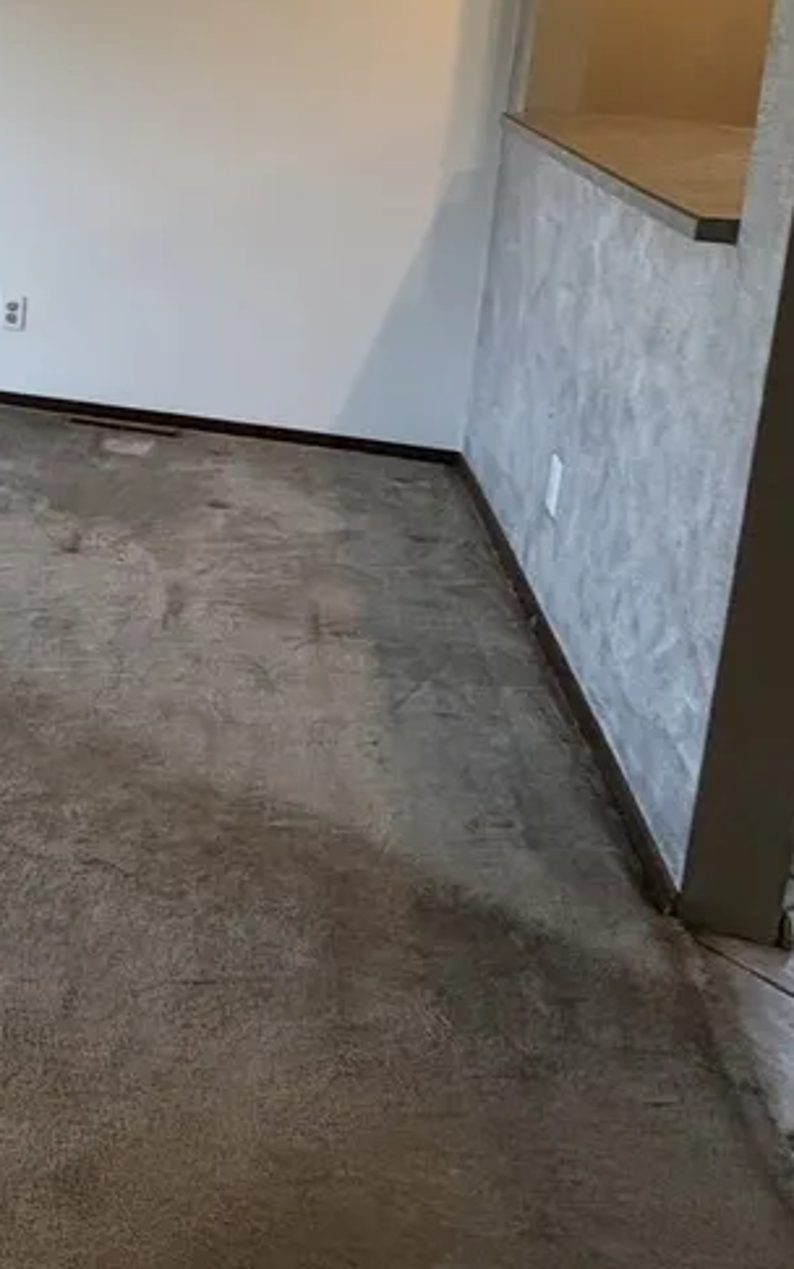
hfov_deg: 21.7
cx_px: -538
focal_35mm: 44
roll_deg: -1.4
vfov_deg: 42.8
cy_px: 217
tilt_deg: -9.8
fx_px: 1522
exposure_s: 1/60
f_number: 2.2
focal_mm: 2.22
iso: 250
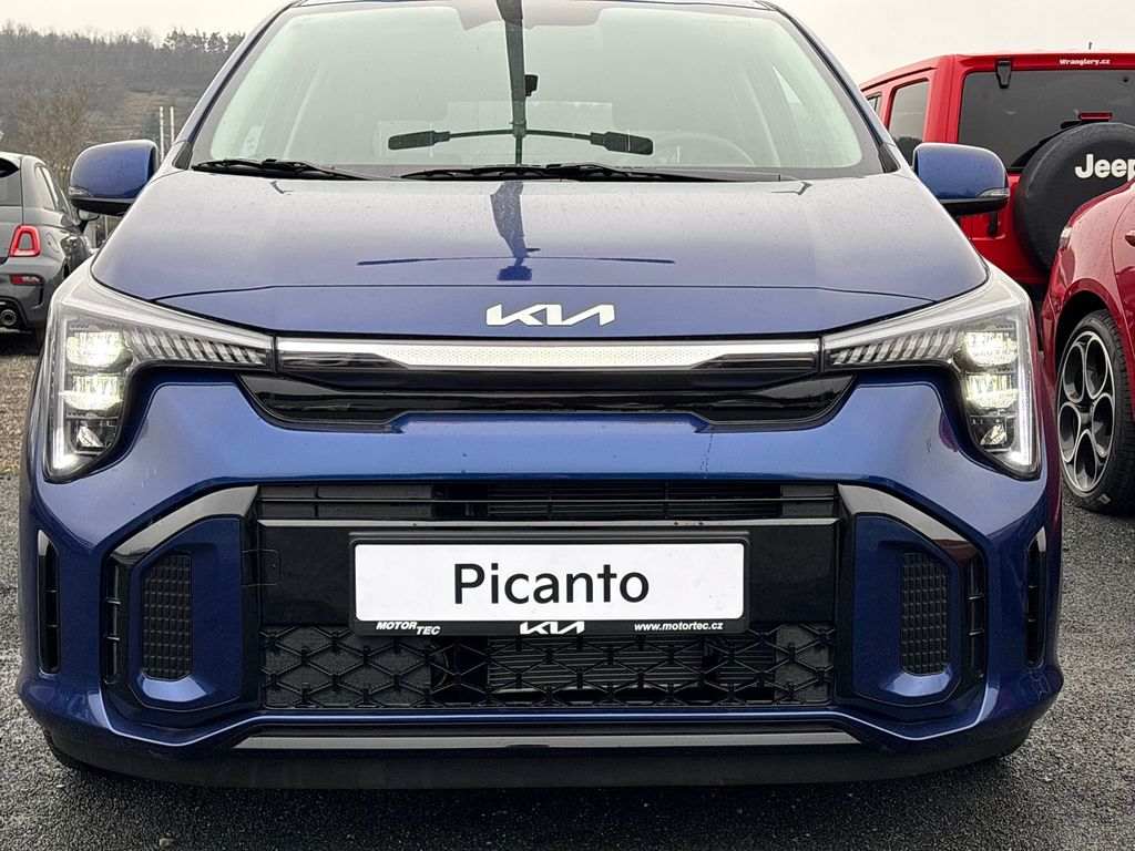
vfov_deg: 28.0
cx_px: 568
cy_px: 426
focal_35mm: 52
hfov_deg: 36.8
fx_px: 1705
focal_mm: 5.96
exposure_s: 1/239
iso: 40
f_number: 1.6
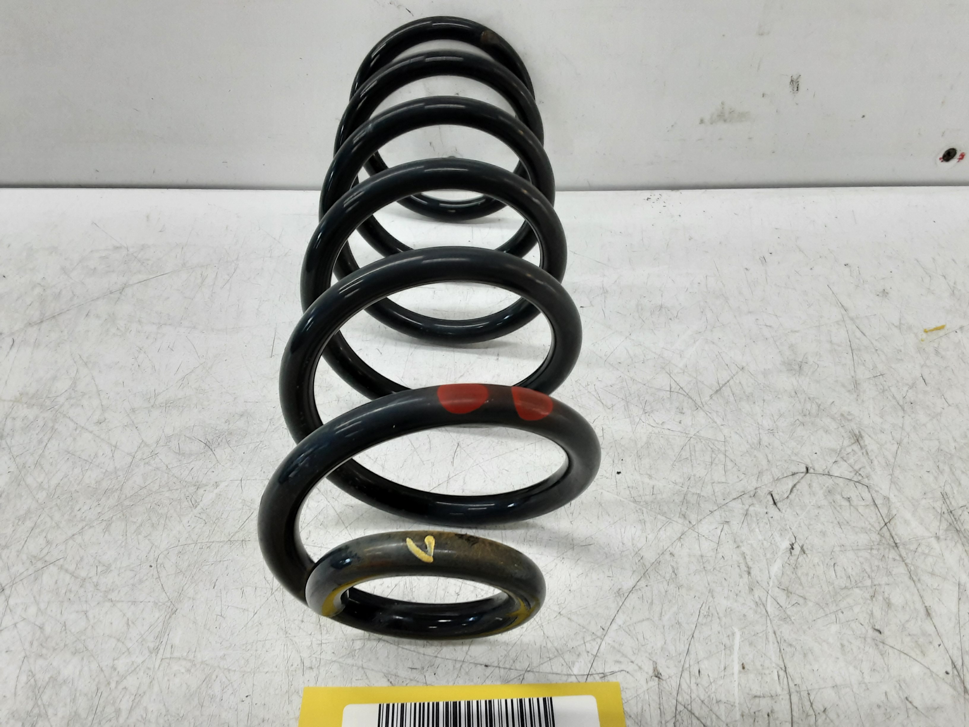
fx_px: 756
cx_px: 484
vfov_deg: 51.4
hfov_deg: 65.3
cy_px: 364
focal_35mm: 27
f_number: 1.9
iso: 80
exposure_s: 1/50
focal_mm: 2.91
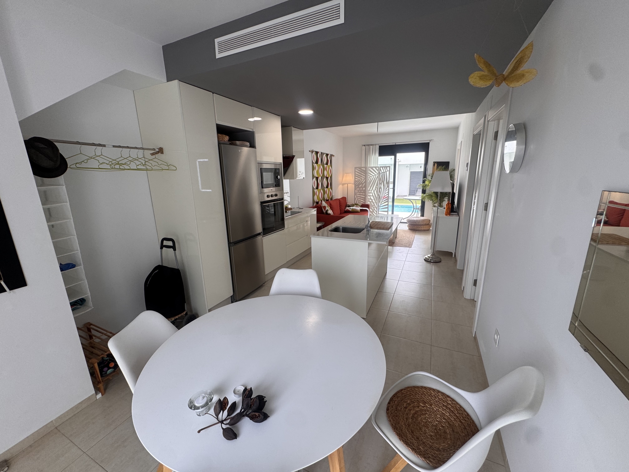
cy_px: 236
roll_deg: +2.1
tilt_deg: -14.5
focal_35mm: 14
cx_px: 314
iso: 50
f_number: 2.2
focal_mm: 2.22
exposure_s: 1/100
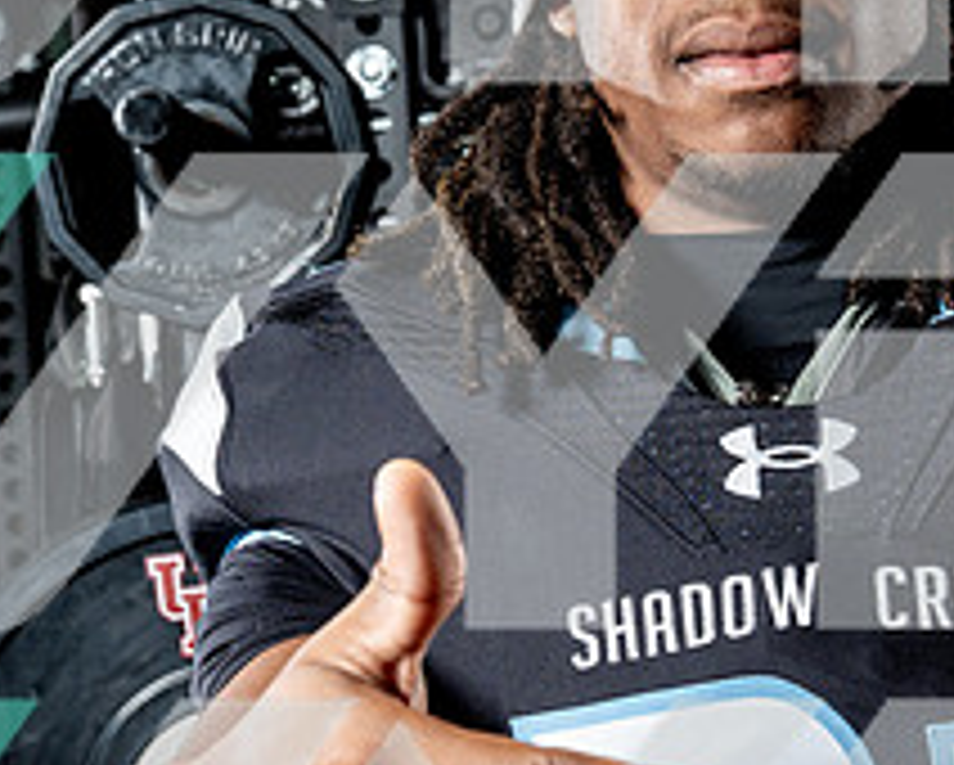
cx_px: 729
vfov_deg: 11.8
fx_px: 3702
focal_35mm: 131
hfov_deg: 14.6
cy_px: 394
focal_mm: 51
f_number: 9
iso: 640
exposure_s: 1/250
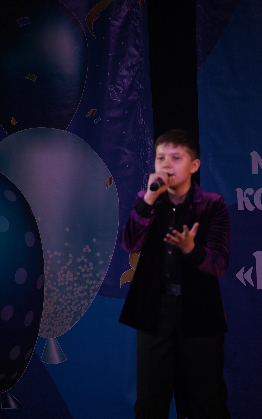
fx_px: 3382
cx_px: 127
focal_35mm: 296
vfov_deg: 7.1
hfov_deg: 4.4
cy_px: 210
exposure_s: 1/250
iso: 1600
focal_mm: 290
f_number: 6.3
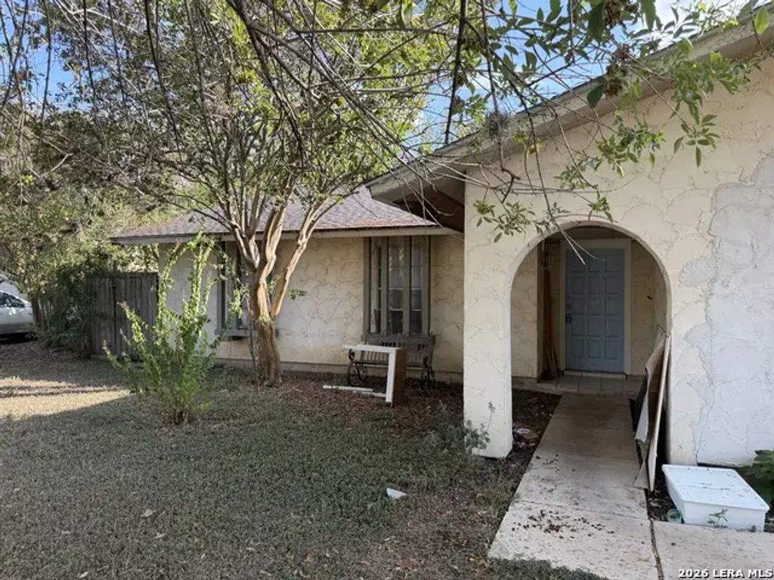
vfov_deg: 56.8
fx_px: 537
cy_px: 290
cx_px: 387
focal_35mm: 24
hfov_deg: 71.6
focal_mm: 6.76
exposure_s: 1/695
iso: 100
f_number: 1.78
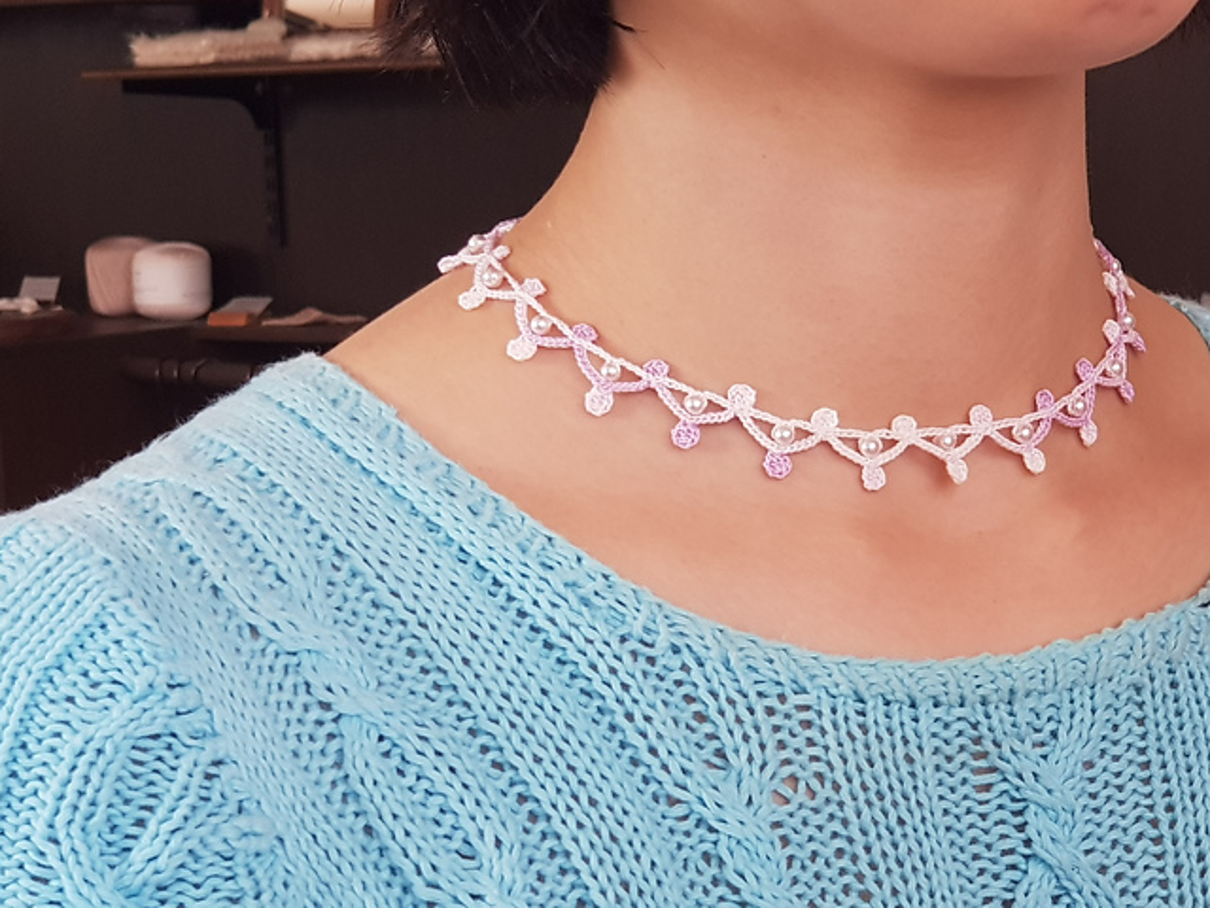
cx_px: 605
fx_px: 1818
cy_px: 454
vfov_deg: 28.0
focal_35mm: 52
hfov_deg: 36.8
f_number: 2.4
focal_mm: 6
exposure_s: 1/30
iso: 80
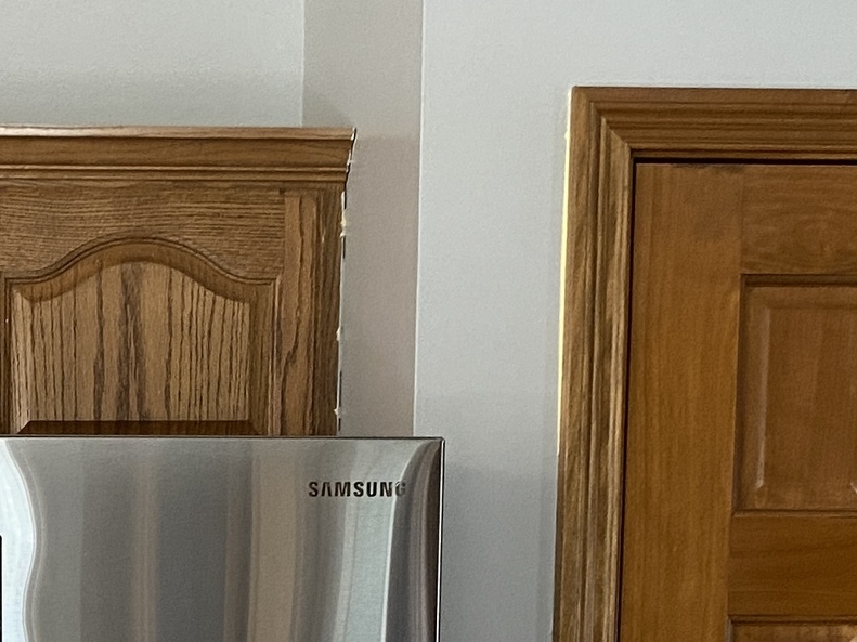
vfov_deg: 13.6
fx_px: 2500
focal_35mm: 101
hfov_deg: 18.8
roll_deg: -0.6
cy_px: 1013
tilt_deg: -6.8
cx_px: -41
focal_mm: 4.25
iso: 160
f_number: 1.8
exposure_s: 1/60
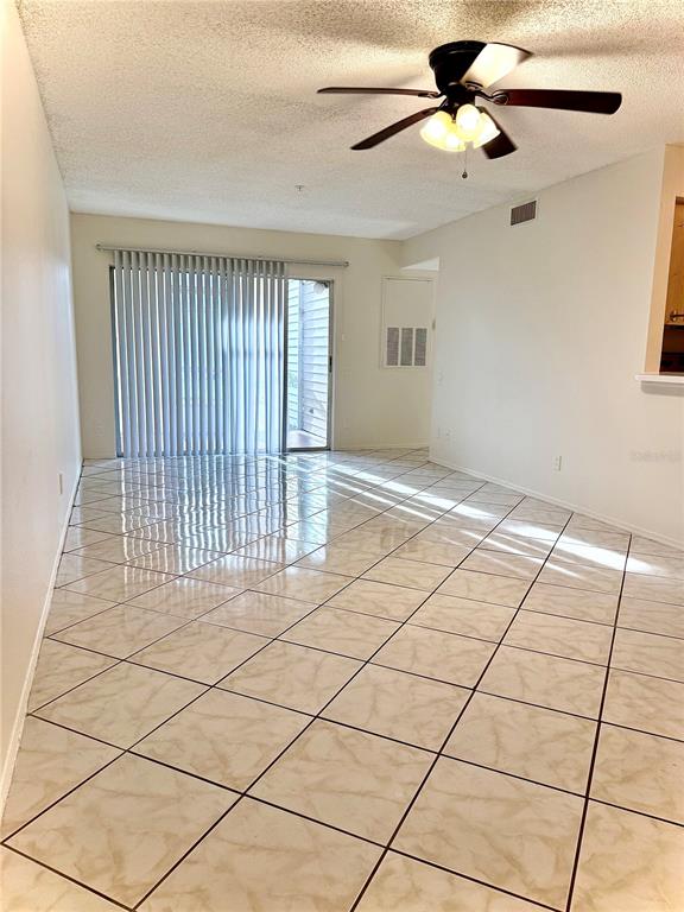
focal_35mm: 24
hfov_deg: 56.8
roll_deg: -1.7
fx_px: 632
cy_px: 456
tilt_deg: -9.2
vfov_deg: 71.6
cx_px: 342
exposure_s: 1/134
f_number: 1.78
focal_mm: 6.76
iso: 100
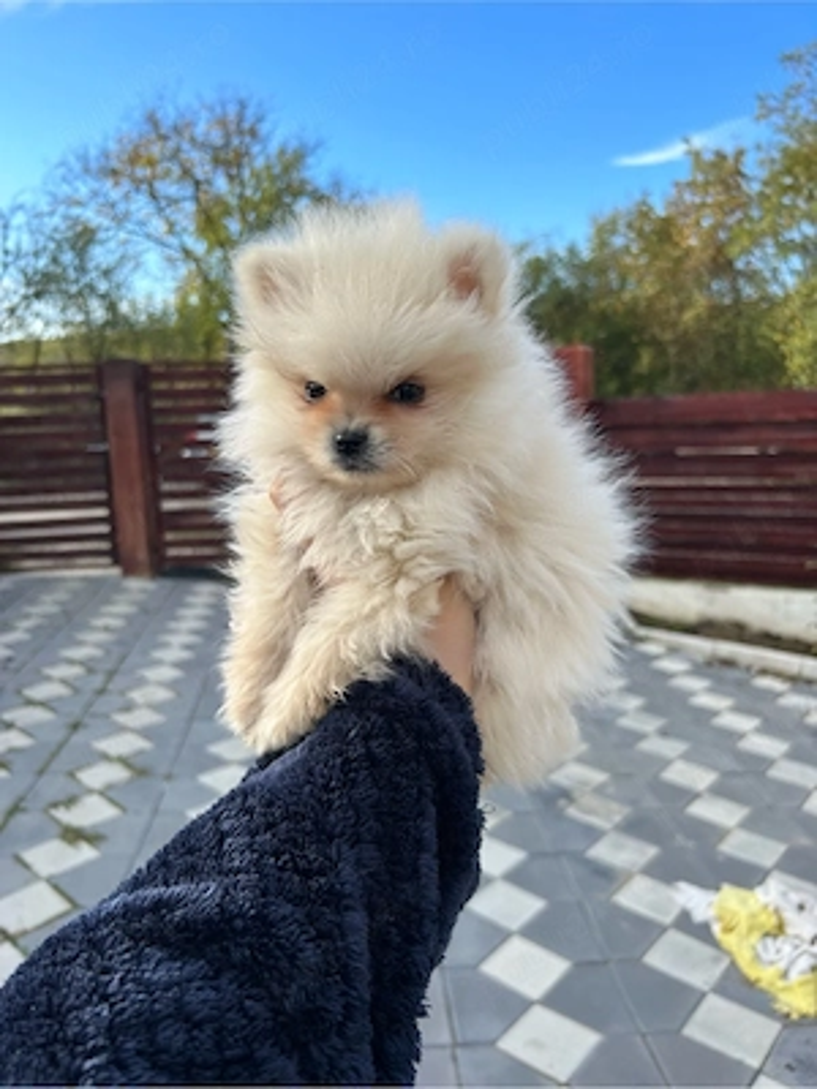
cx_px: 408
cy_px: 544
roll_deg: +0.5
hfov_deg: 53.1
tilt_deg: -7.1
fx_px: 818
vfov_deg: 67.3
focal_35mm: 26
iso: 50
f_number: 1.5
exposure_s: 1/1468
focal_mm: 5.7
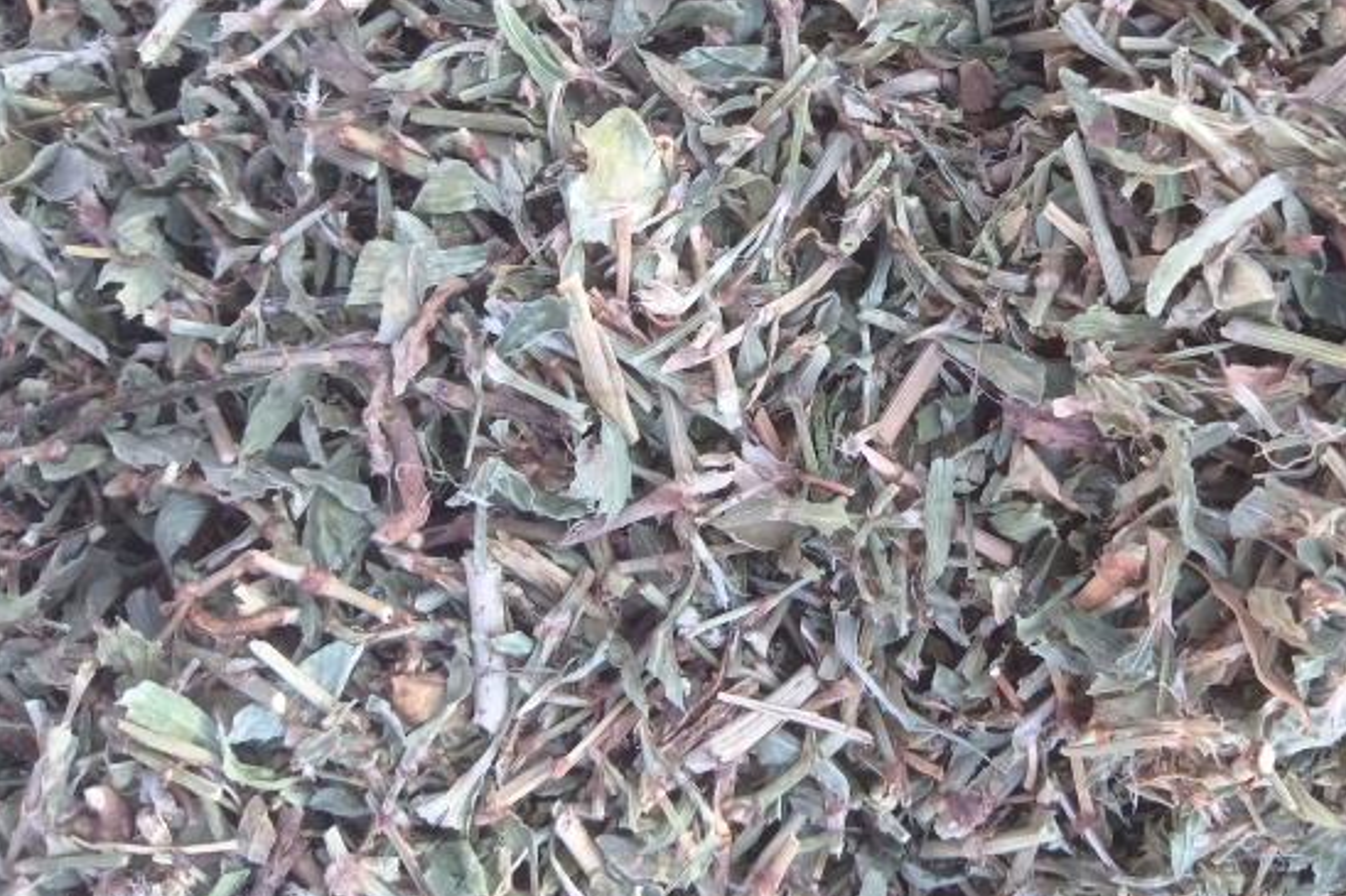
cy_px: 177
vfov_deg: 31.7
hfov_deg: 46.2
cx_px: 958
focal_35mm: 41
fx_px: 1532
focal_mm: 3.66
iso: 177
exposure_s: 1/100
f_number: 2.2
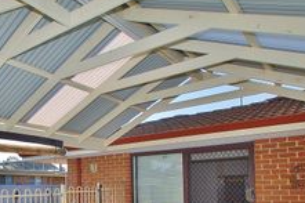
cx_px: 50
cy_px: 173
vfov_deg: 36.0
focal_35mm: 35
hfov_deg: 50.2
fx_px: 297
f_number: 8
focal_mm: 11
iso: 200
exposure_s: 1/250
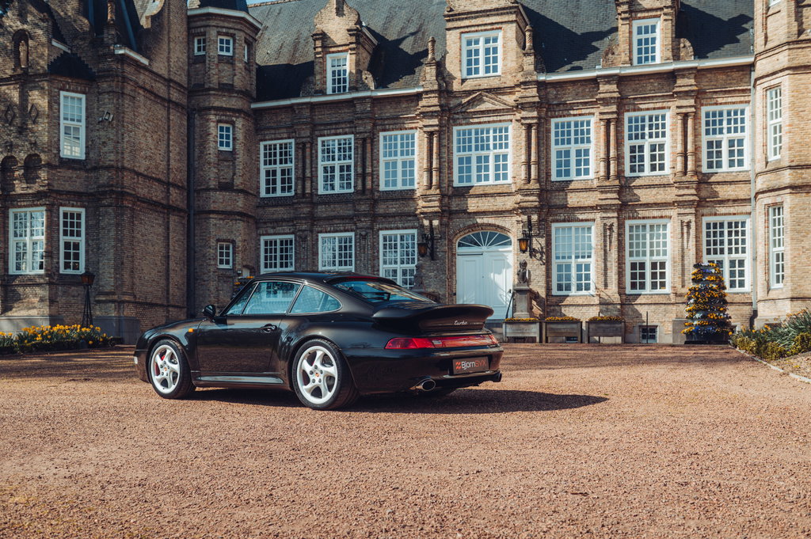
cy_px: 270
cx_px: 406
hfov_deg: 50.7
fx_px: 855
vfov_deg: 35.0
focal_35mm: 38
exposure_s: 1/125
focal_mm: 38
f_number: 5.6
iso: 100
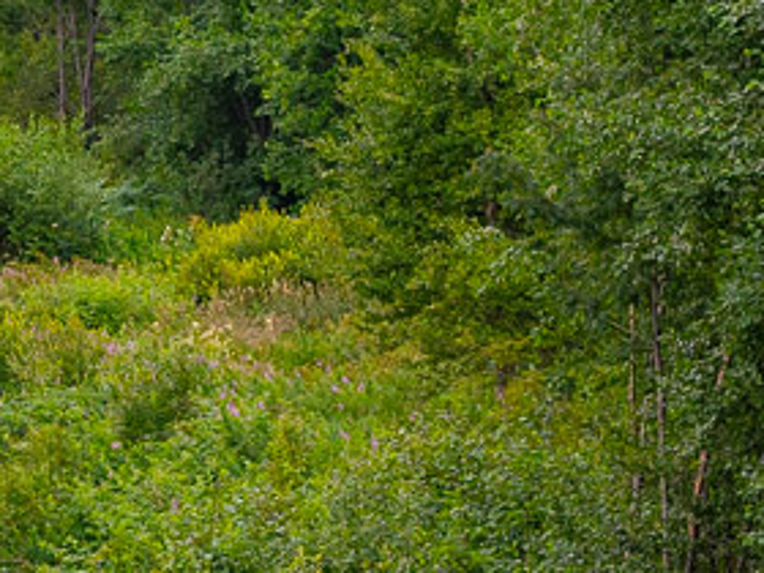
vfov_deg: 6.4
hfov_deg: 8.3
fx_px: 5120
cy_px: 317
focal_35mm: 232
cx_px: -494
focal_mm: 50
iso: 200
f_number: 6.3
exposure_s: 1/400
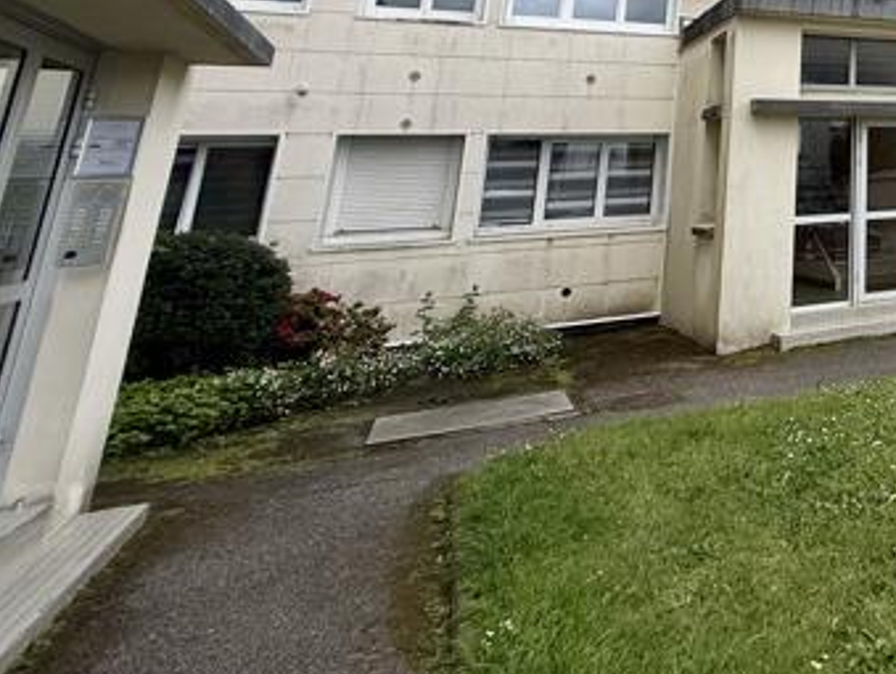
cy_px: -58
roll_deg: +2.9
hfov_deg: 40.6
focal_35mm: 33
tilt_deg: +16.0
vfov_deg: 36.7
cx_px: 1052
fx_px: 855
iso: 64
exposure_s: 1/2506
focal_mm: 2.22
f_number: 2.2
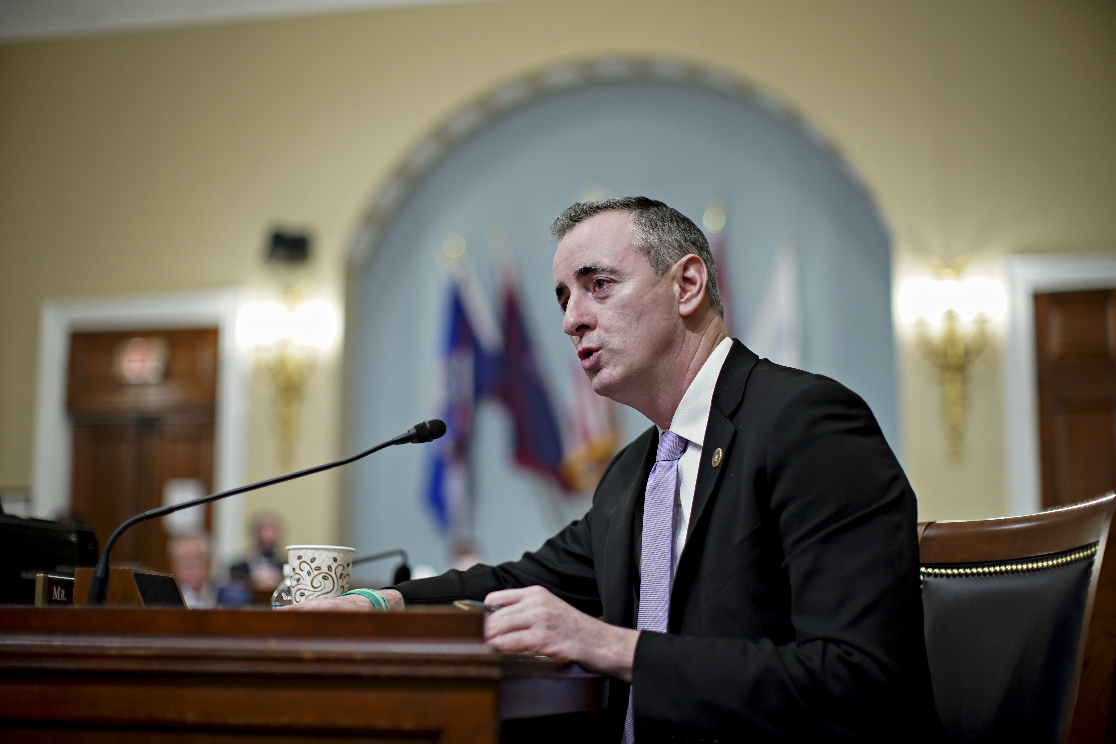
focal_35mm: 50
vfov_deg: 27.0
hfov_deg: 39.6
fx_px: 1550
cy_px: 372
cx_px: 558
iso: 1000
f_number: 1.4
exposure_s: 1/250
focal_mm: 50
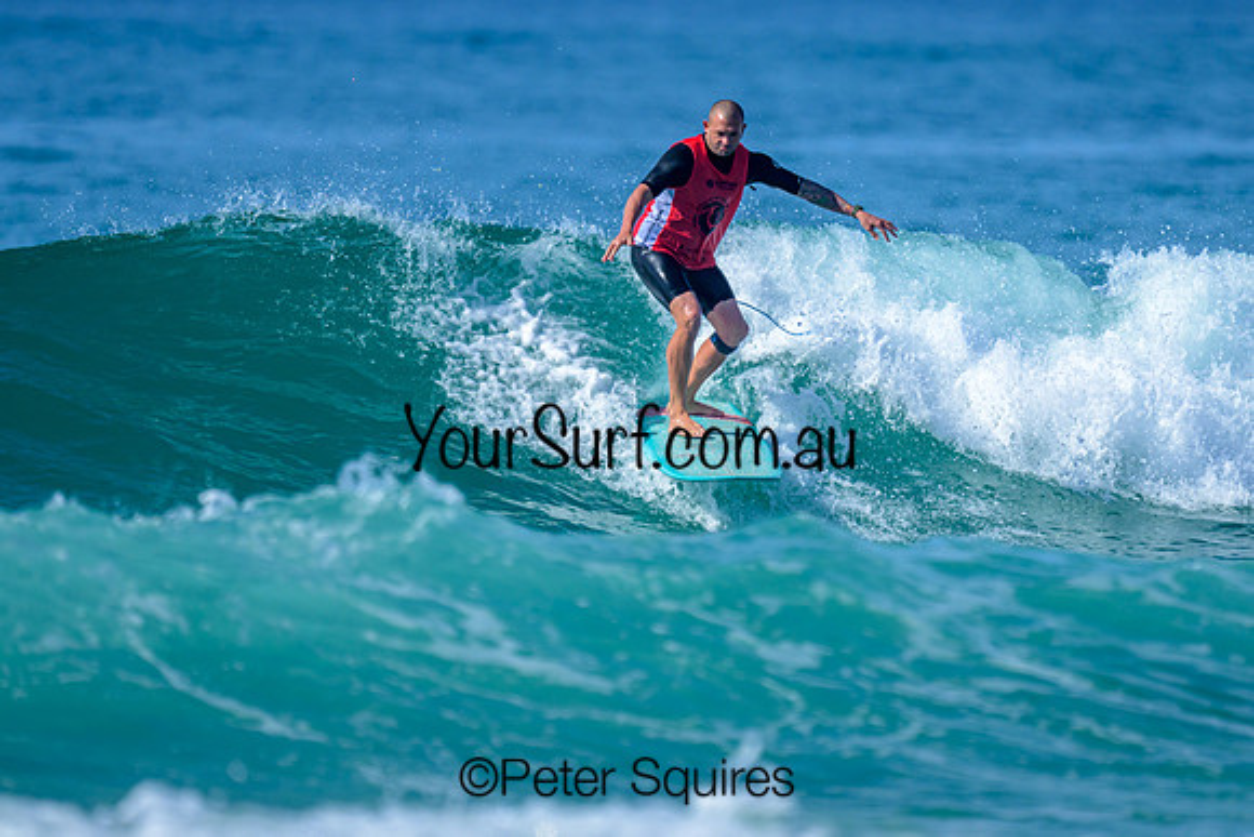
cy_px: 347
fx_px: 38323
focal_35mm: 1100
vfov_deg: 1.3
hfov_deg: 1.9
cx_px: 635
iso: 220
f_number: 6.3
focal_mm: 800
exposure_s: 1/2000
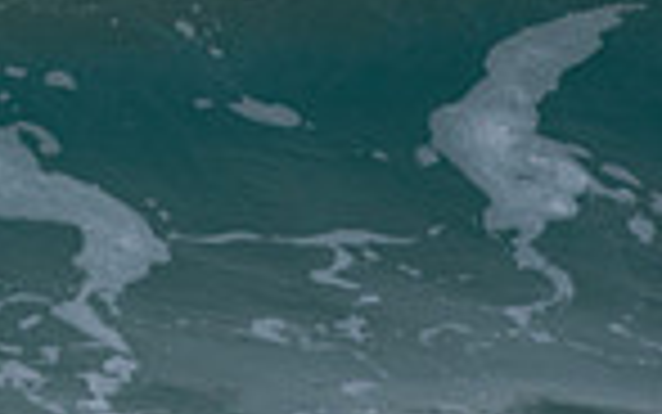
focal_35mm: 1933
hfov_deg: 1.1
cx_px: -468
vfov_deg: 0.7
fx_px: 34888
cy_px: -407
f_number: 5.6
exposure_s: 1/1250
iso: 500
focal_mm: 320
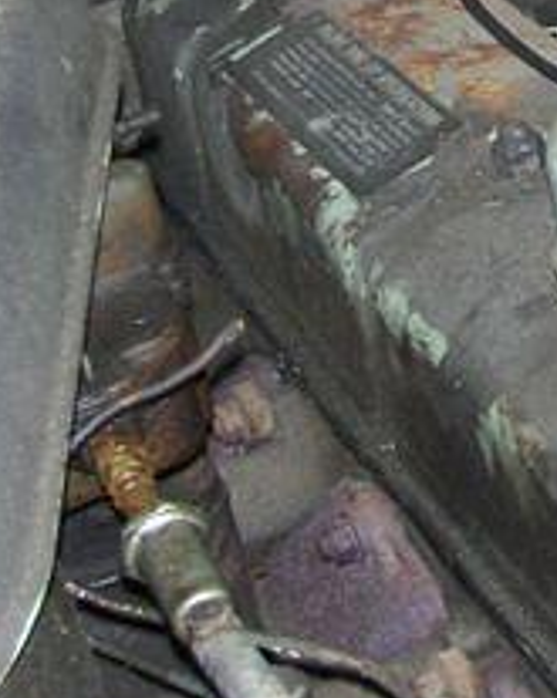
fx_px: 2561
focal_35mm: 124
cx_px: 631
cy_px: -337
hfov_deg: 12.2
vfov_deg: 14.5
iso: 100
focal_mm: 6.5
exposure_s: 1/60
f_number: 3.5
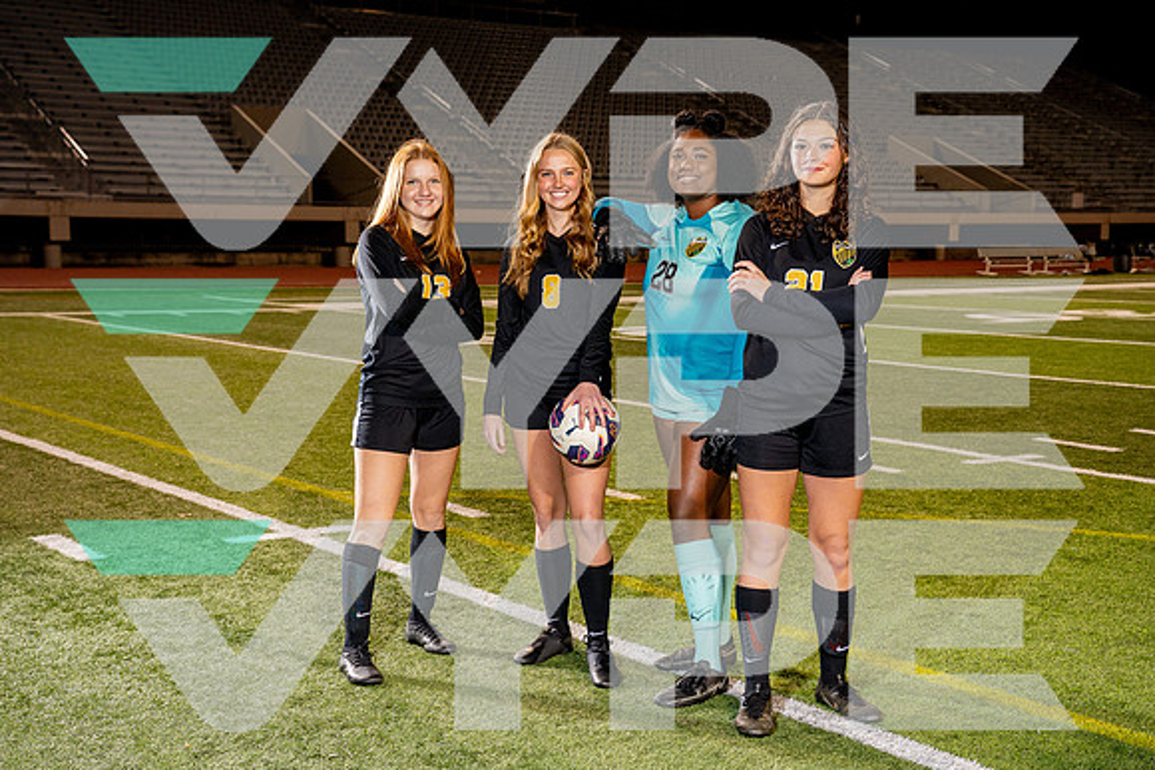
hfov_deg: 38.2
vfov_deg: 26.0
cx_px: 578
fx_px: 1669
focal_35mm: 52
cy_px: 385
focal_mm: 52
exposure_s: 1/250
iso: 800
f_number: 5.6
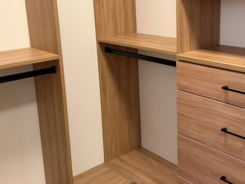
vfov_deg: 31.3
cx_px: 162
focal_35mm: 46
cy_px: 62
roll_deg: +1.4
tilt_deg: -12.4
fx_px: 326
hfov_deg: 40.8
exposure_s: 1/60
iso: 320
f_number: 1.78
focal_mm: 6.76
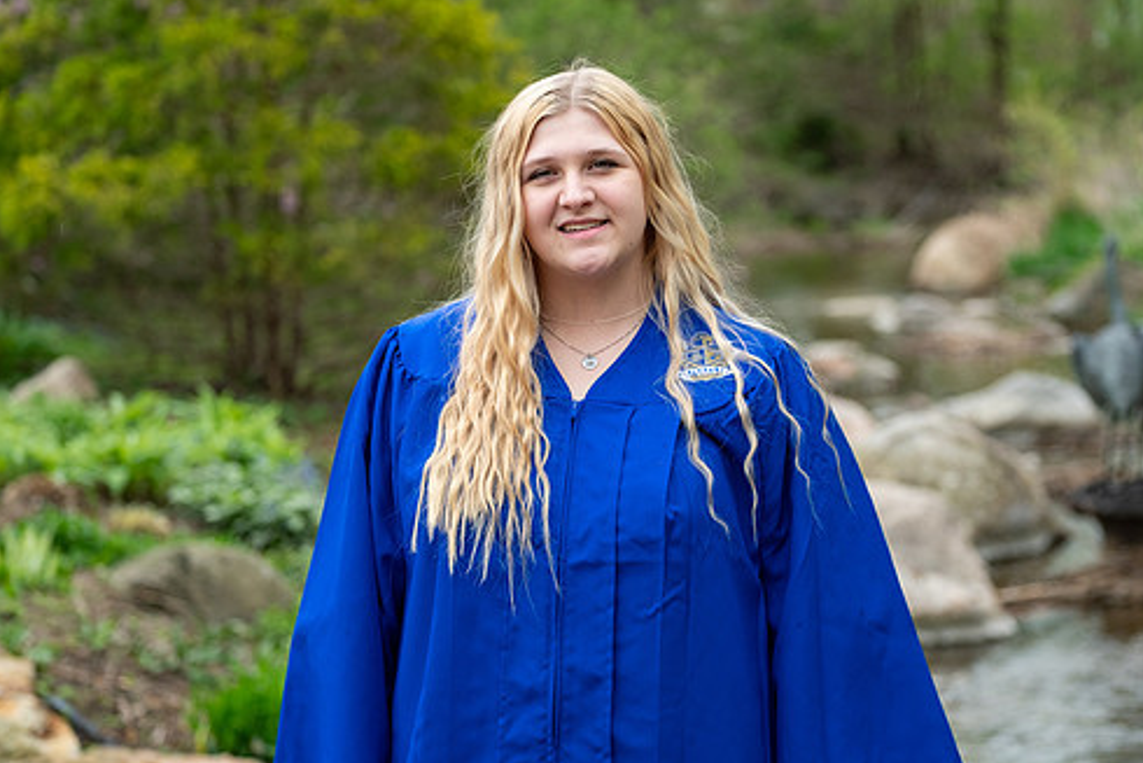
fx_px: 3874
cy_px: 414
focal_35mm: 122
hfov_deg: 16.8
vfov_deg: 11.2
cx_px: 648
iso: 250
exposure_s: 1/320
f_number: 2.8
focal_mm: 68.7
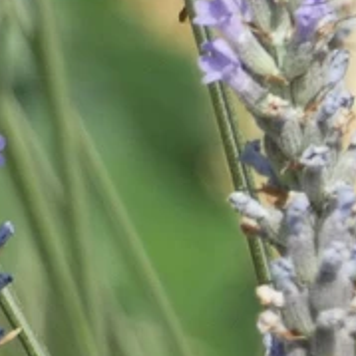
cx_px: 525
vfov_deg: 1.8
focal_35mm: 975
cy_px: 50
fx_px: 11344
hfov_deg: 1.8
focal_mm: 55.4
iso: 80
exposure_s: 1/100
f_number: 5.6
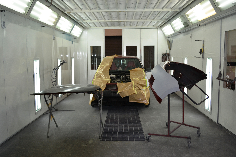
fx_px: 236
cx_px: 118
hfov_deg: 53.1
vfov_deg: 36.9
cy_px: 78
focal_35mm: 36
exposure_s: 1/125
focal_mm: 24
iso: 180
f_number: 4
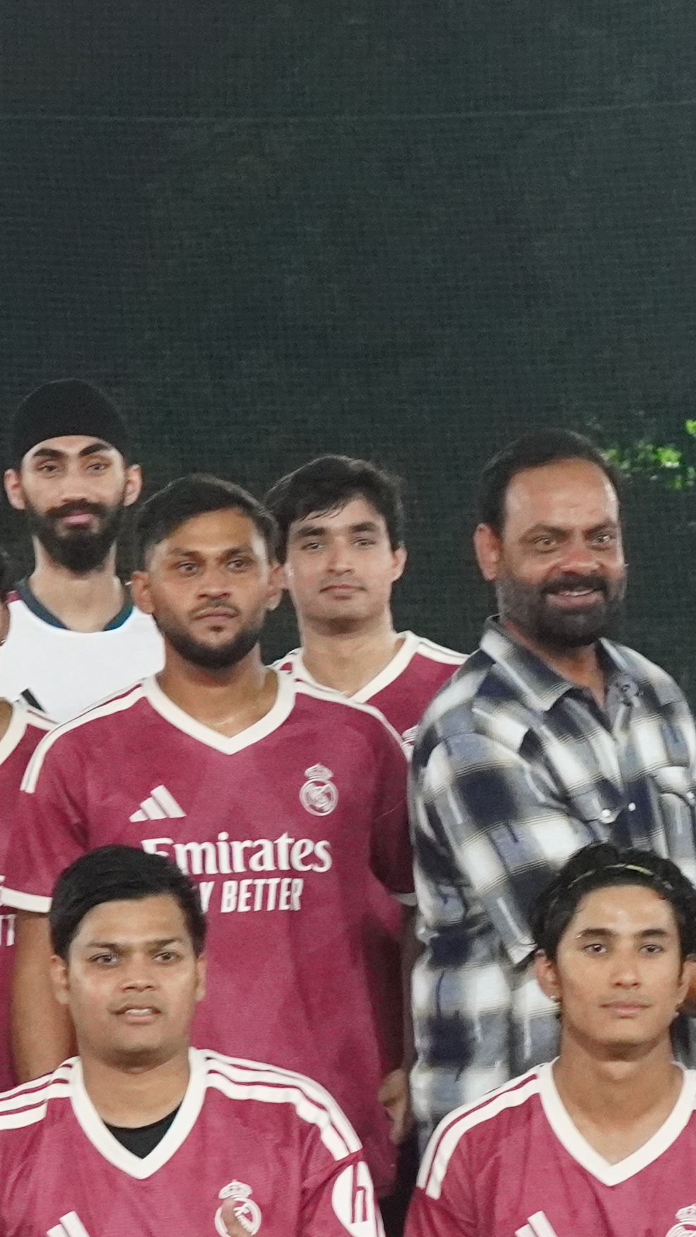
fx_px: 5284
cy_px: 1263
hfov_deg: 7.5
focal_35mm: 161
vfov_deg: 13.2
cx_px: 862
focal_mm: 30
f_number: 4.5
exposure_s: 1/100
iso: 4000
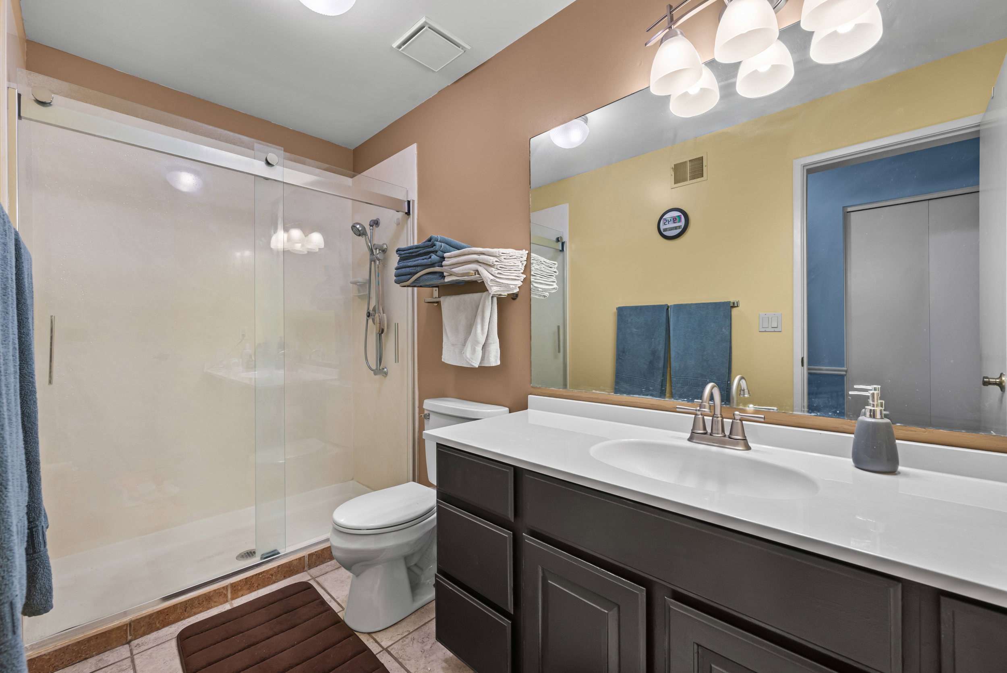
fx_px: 420
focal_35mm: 15
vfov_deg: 77.4
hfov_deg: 100.4
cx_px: 504
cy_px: 336
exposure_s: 1/1.25
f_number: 8
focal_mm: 15
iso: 500
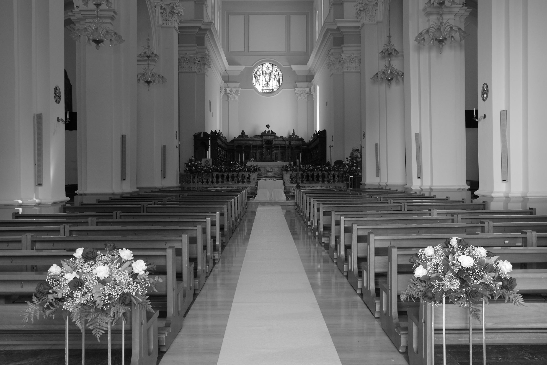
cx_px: 274
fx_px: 532
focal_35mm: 35
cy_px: 182
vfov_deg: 37.9
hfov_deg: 54.4
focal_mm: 35
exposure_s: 1/15
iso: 2200
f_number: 11
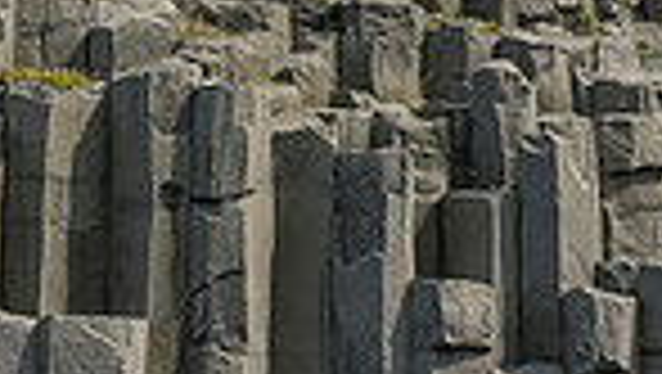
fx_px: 2389
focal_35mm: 136
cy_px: -333
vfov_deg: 8.5
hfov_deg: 15.5
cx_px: 653
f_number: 9
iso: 400
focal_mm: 22
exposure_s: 1/1250
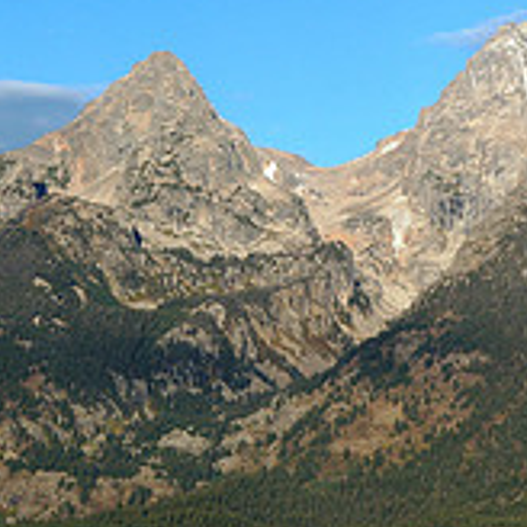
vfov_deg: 7.8
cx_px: 774
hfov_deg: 7.6
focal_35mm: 225
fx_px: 3875
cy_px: 339
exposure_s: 1/30
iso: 100
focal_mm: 50
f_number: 14
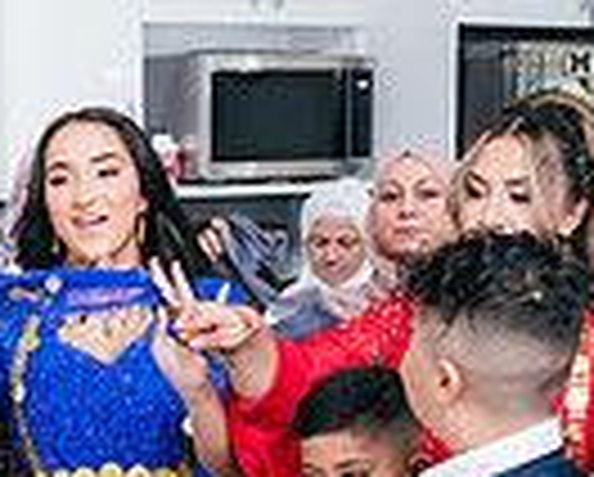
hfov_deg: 18.6
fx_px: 1743
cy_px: 358
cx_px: -58
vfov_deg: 15.5
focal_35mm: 99
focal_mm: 24
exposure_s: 1/160
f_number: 2.8
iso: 800
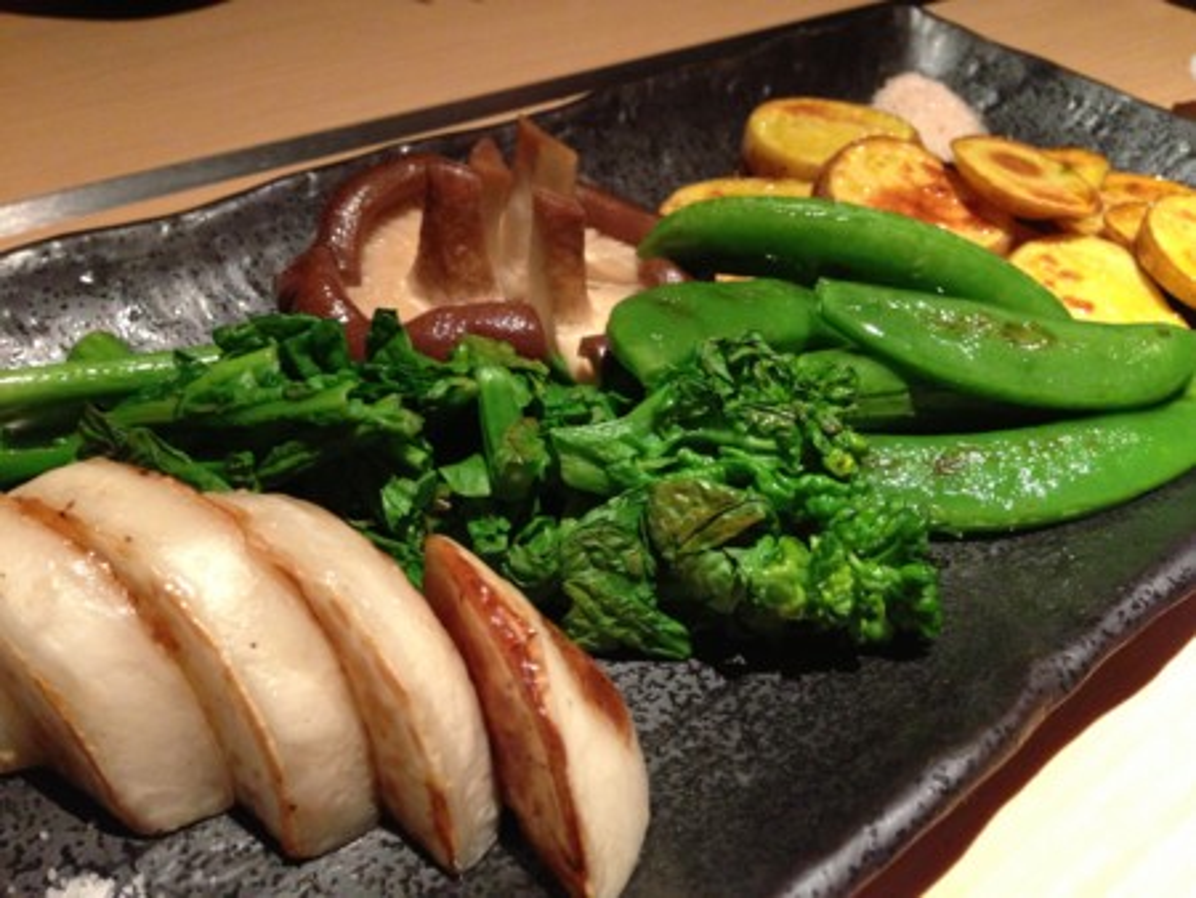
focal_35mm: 33
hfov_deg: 55.3
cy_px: 449
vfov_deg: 43.0
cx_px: 598
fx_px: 1141
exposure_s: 1/17
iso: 400
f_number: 2.4
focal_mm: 4.13
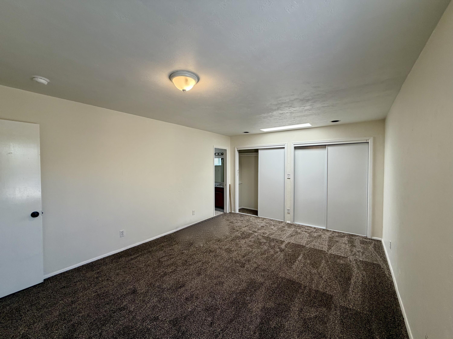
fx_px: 183
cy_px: 170
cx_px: 226
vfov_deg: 85.7
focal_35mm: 14
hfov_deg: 102.1
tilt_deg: -1.9
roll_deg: -0.2
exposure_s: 1/120
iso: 125
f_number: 2.2
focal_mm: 2.22
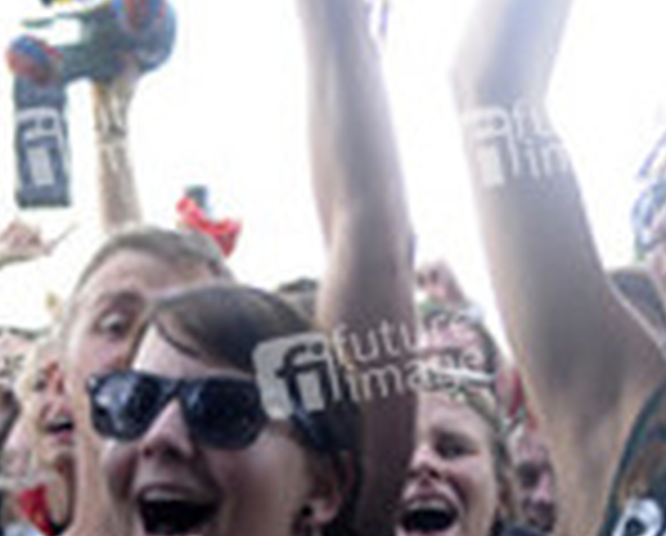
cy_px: 477
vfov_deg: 10.3
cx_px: 428
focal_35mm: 149
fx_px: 2951
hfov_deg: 12.9
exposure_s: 1/320
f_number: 3.5
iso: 560
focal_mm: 35
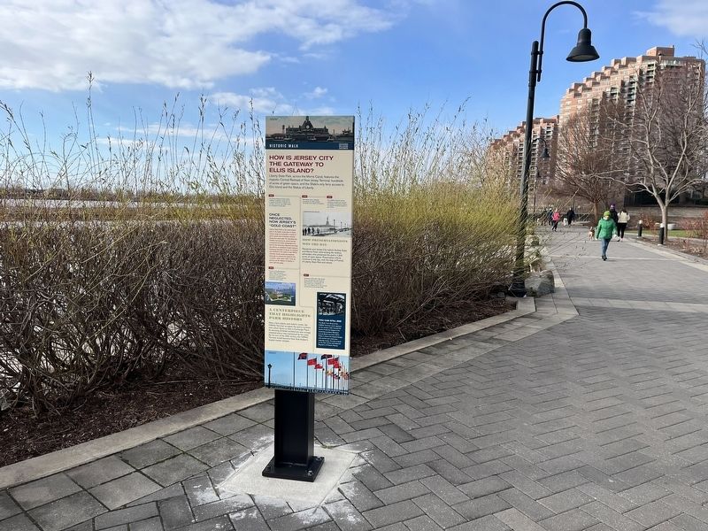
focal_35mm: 26
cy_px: 266
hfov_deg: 67.3
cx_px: 354
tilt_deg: -5.2
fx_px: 532
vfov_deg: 53.1
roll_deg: -0.8
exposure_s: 1/2137
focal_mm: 5.1
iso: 50
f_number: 1.6
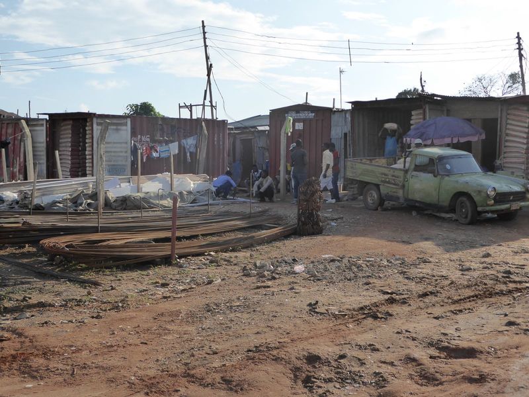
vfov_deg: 27.5
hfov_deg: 36.2
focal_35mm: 53
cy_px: 198
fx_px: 810
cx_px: 264
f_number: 4.1
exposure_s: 1/640
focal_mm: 9
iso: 160
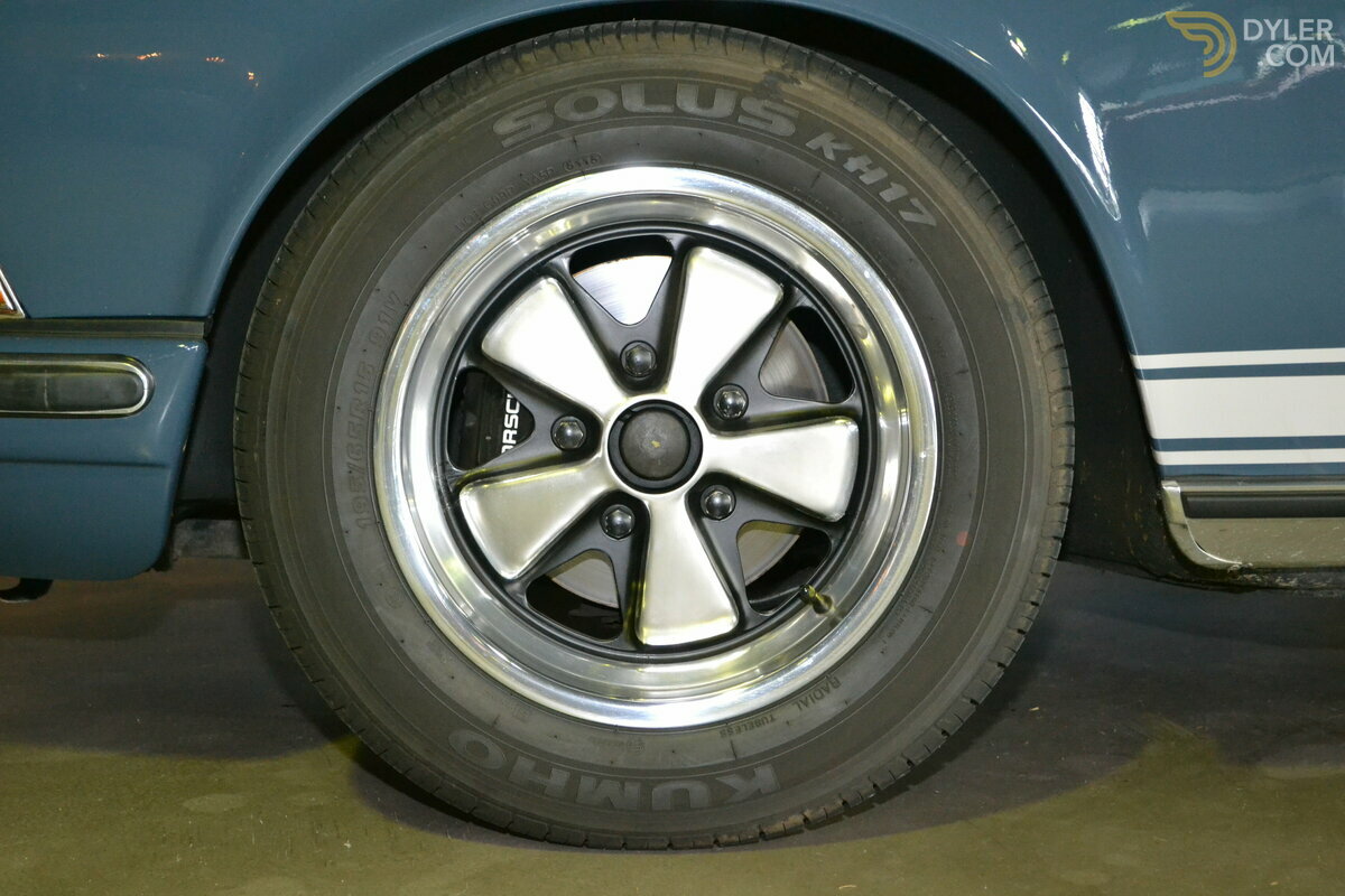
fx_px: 2354
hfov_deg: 31.9
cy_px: 448
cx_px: 672
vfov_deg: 21.6
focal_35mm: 63
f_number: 5.3
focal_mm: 42
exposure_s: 1/60
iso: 2800
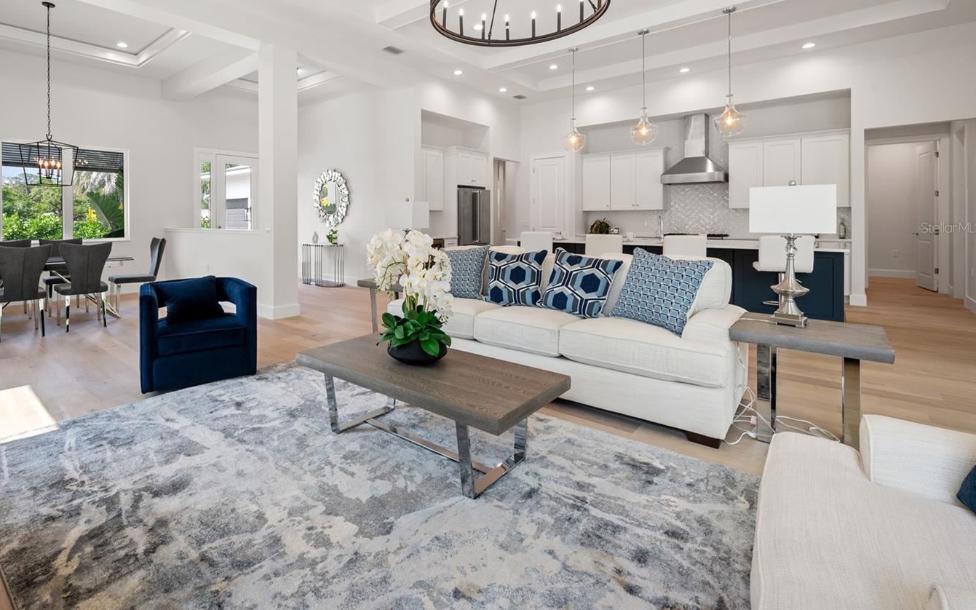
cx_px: 403
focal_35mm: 17
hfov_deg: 93.4
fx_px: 452
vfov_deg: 66.9
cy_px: 227
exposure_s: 1/40
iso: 800
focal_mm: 14
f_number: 10
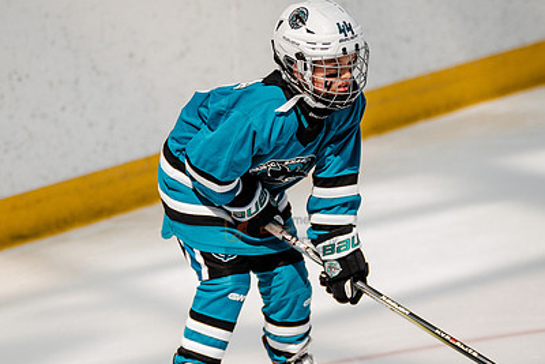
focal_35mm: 329
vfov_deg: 4.2
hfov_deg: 6.3
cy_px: 156
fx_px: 4982
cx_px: 169
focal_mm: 176
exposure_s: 1/3200
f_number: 3.2
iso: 1250
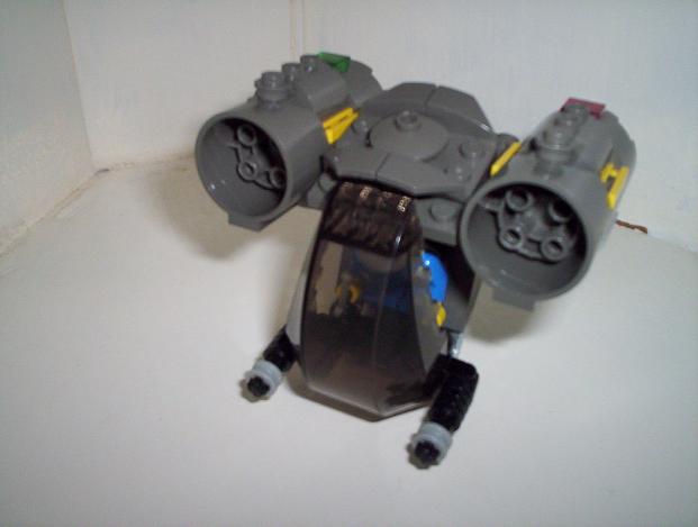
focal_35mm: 38
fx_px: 768
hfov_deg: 48.9
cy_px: 264
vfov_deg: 37.9
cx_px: 349
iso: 140
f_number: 4.5
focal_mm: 4.99
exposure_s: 1/60
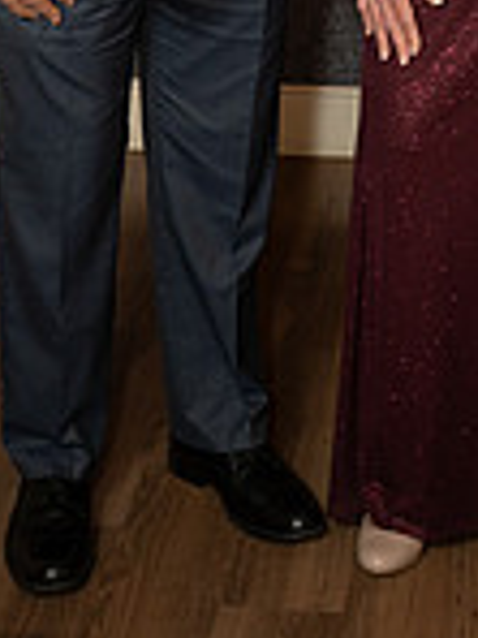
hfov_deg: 13.7
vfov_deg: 16.7
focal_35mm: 107
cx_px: 413
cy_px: -310
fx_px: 1970
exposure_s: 1/160
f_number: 2.8
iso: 1000
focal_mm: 36.5
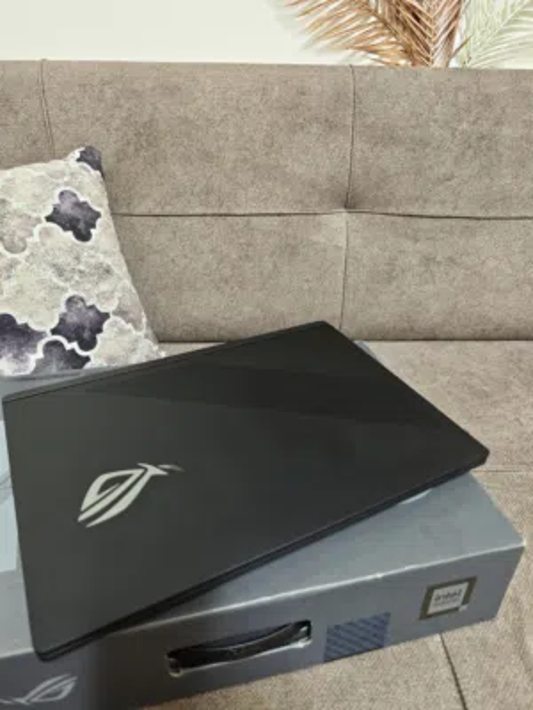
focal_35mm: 23
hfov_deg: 58.9
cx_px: 266
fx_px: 472
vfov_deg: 73.9
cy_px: 355
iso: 160
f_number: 1.67
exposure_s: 1/50
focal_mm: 8.71
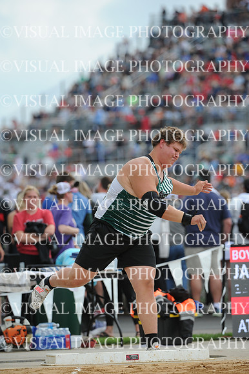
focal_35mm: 330
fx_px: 3428
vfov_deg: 6.2
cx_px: 124
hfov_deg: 4.2
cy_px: 187
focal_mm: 330
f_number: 5
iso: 800
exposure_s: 1/2000
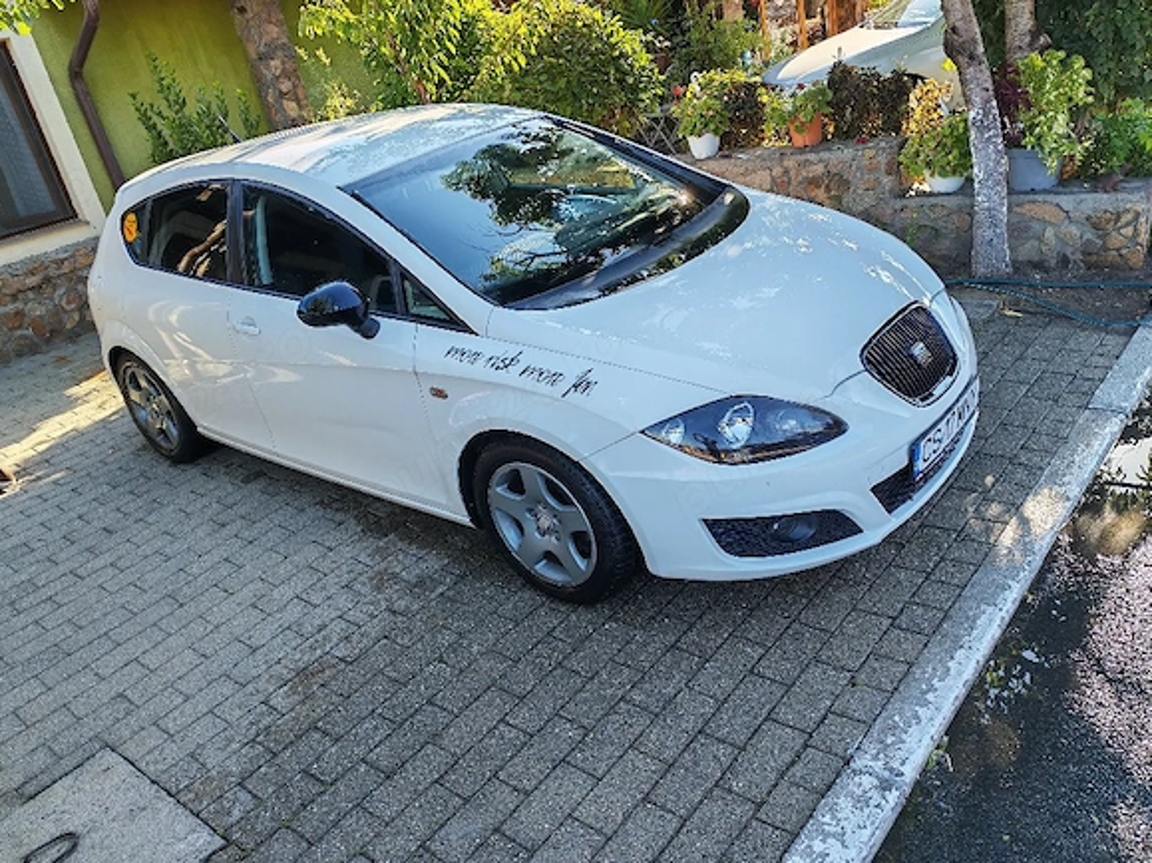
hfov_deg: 63.5
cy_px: 432
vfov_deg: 49.7
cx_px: 571
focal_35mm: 28
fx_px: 932
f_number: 1.9
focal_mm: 6.12
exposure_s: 1/192
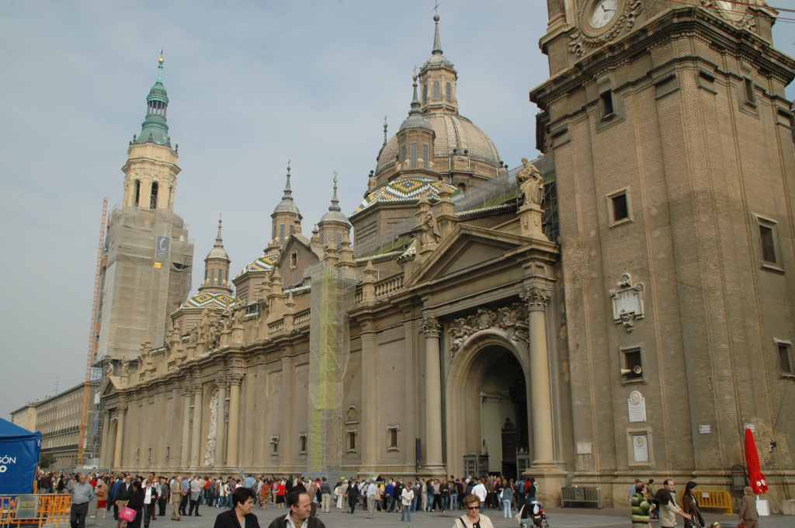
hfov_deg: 57.3
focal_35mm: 33
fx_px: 728
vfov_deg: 39.9
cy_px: 264
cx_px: 398
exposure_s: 1/400
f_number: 10
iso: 400
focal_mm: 22
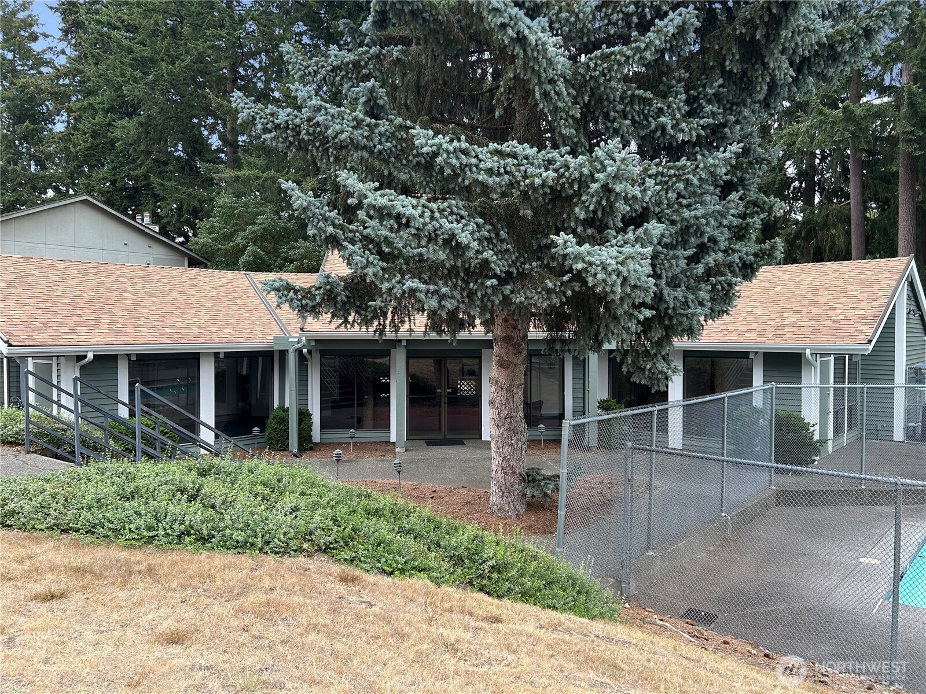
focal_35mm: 26
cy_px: 347
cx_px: 463
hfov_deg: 67.3
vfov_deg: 53.1
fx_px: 696
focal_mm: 5.7
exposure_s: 1/317
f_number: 1.5
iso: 50
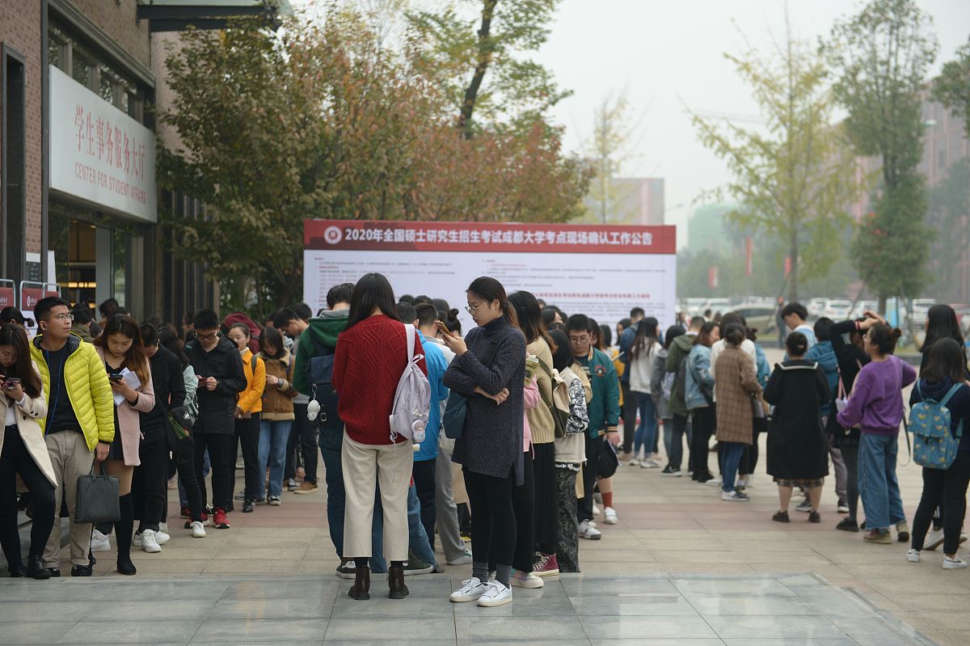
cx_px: 485
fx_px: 1885
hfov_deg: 28.9
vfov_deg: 19.4
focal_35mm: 70
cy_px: 323
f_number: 2.8
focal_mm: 70
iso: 250
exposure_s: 1/200
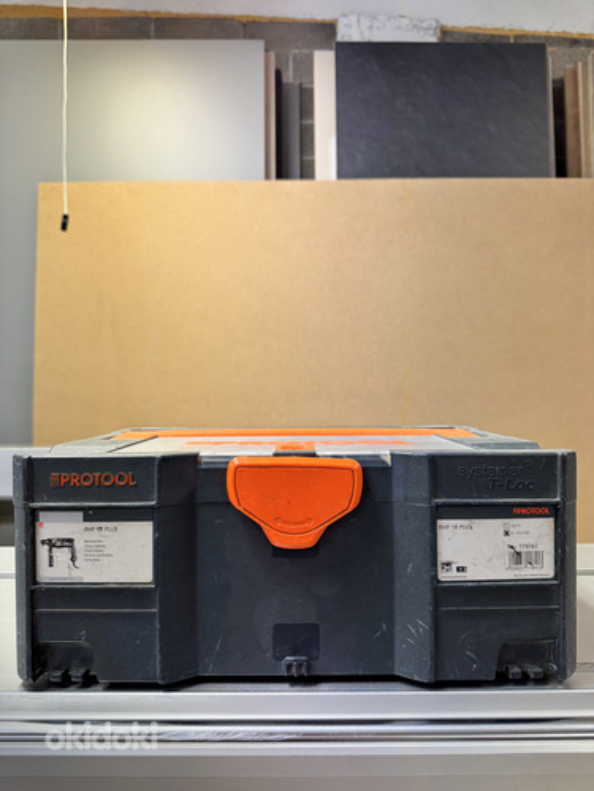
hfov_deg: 56.8
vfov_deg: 71.6
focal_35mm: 24
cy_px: 396
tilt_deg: -0.3
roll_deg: +0.4
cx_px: 297
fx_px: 549
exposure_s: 1/100
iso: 200
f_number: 1.78
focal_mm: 6.76
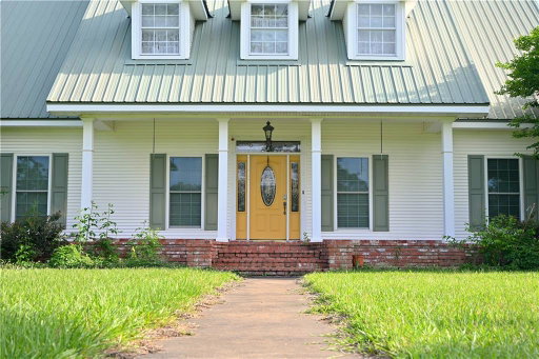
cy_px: 180
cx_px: 270
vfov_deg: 27.0
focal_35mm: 50
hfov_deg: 39.6
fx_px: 748
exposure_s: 1/125
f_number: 8
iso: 125
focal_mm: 50
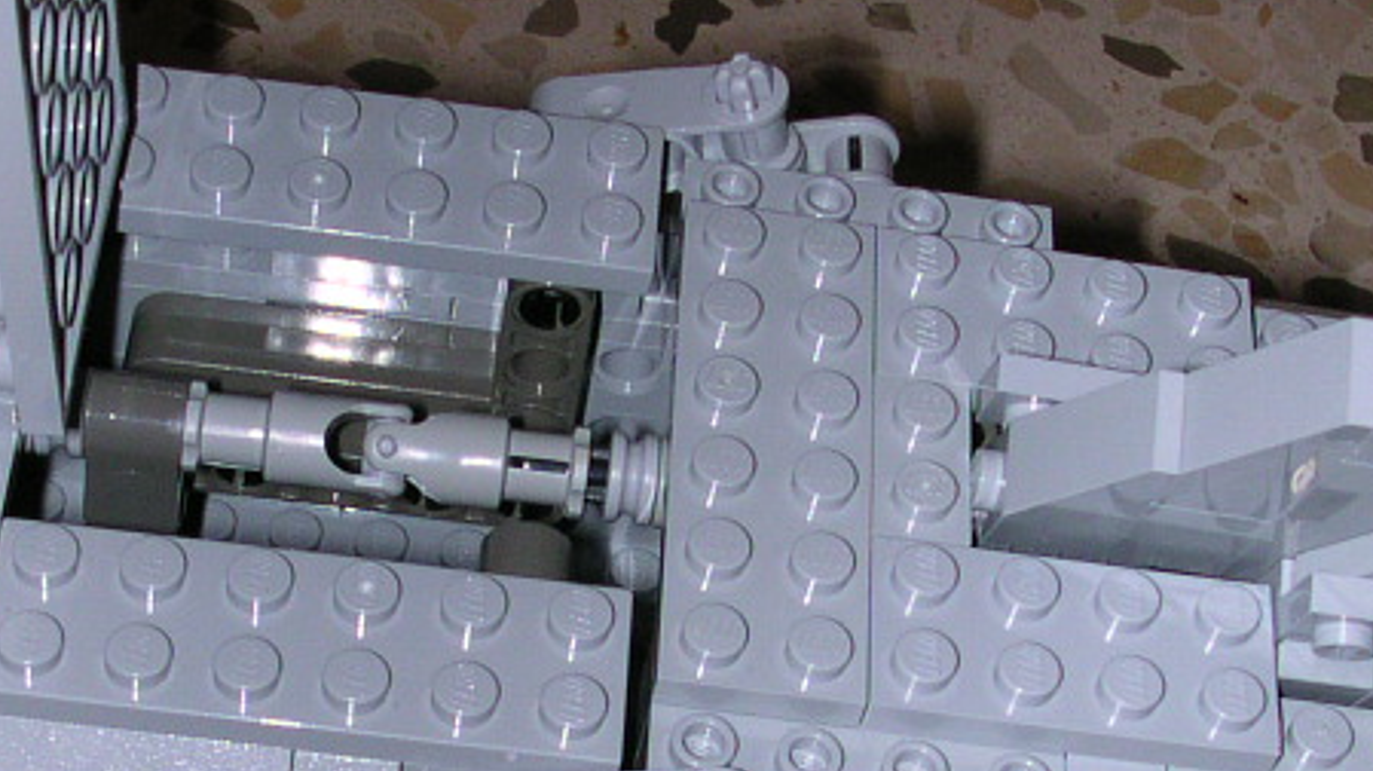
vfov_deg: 12.9
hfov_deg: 23.1
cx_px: 514
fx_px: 3348
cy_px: 786
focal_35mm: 92
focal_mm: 5.6
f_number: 4.5
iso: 100
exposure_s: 1/60
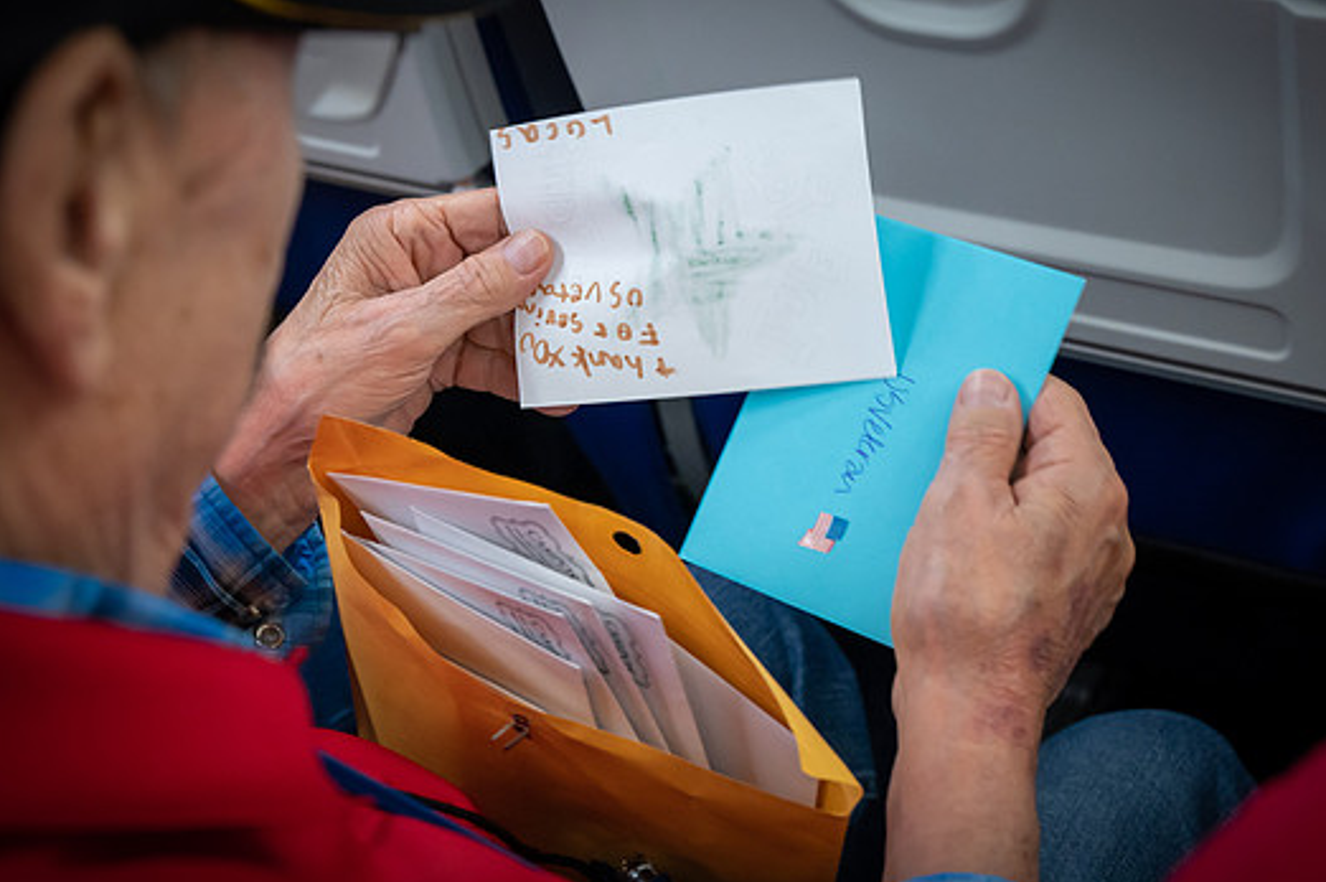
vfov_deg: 22.6
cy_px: 447
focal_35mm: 60
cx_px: 693
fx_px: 2208
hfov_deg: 33.4
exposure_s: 1/60
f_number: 6.3
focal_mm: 54
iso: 5000
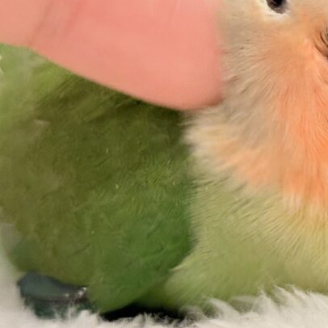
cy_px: 44
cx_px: 459
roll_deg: +0.0
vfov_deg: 12.8
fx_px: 1458
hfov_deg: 12.3
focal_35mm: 136
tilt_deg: -6.3
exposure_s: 1/50
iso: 80
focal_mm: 5.96
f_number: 1.6
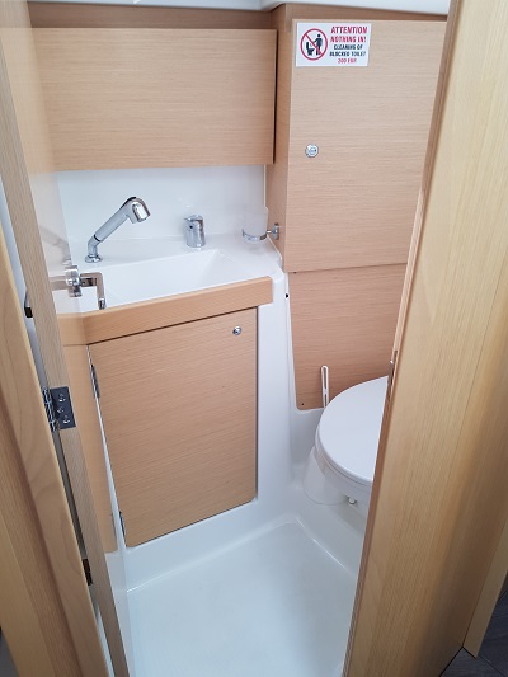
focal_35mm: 26
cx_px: 254
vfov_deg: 67.3
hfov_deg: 53.1
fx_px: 509
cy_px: 338
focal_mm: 4.2
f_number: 1.7
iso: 50
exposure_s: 1/50
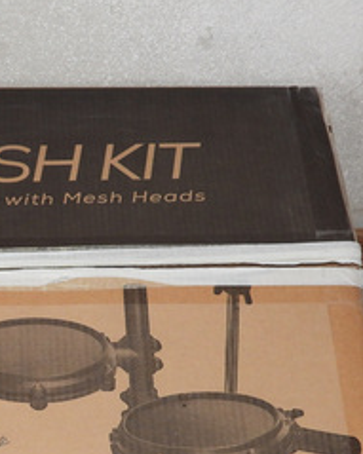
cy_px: 317
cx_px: -51
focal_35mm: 108
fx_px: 1451
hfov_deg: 13.9
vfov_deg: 17.7
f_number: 3.2
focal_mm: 7.9
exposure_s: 1/30
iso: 200
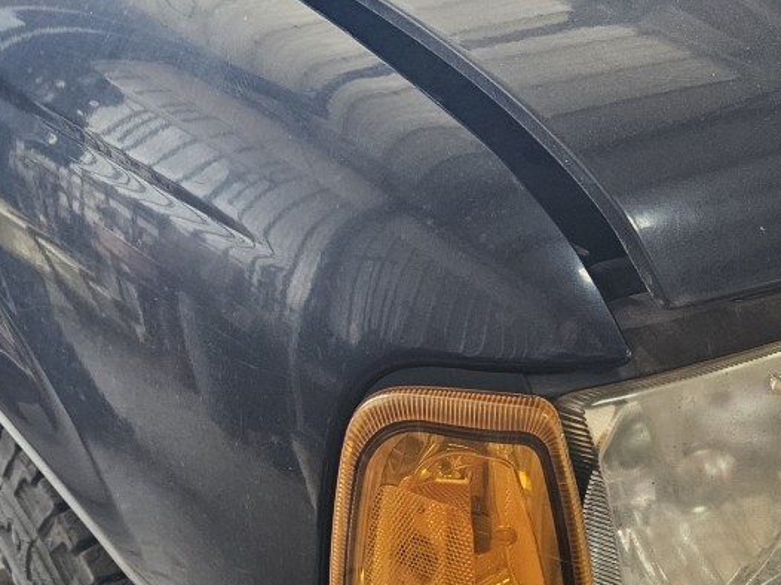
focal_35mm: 56
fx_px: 1263
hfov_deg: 34.1
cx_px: 517
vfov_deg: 25.2
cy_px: 535
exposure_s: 1/120
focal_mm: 5.4
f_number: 1.8
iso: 125
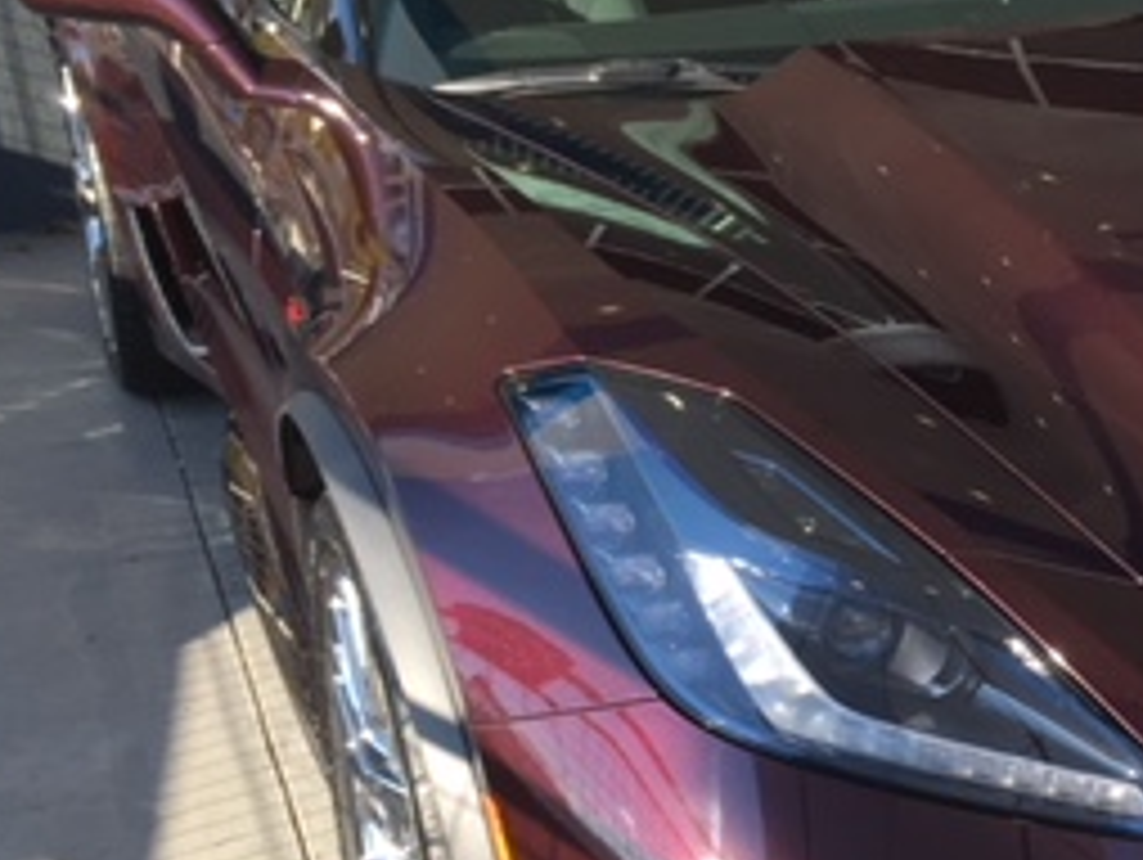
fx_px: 2413
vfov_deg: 20.1
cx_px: 1156
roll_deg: +0.5
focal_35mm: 73
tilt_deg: -22.4
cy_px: 554
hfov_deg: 25.3
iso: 25
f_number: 2.2
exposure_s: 1/331
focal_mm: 4.15
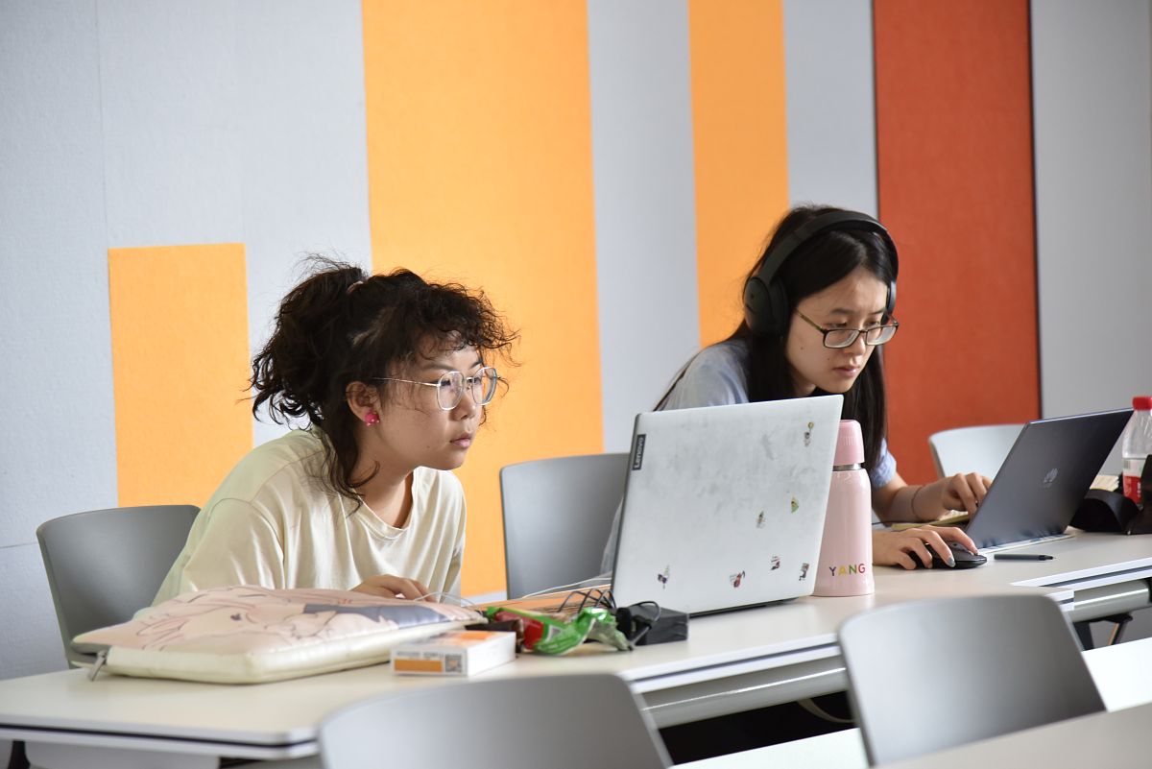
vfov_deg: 11.4
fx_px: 3841
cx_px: 576
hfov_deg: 17.1
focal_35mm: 120
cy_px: 384
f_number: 4
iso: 1250
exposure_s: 1/125
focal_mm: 120
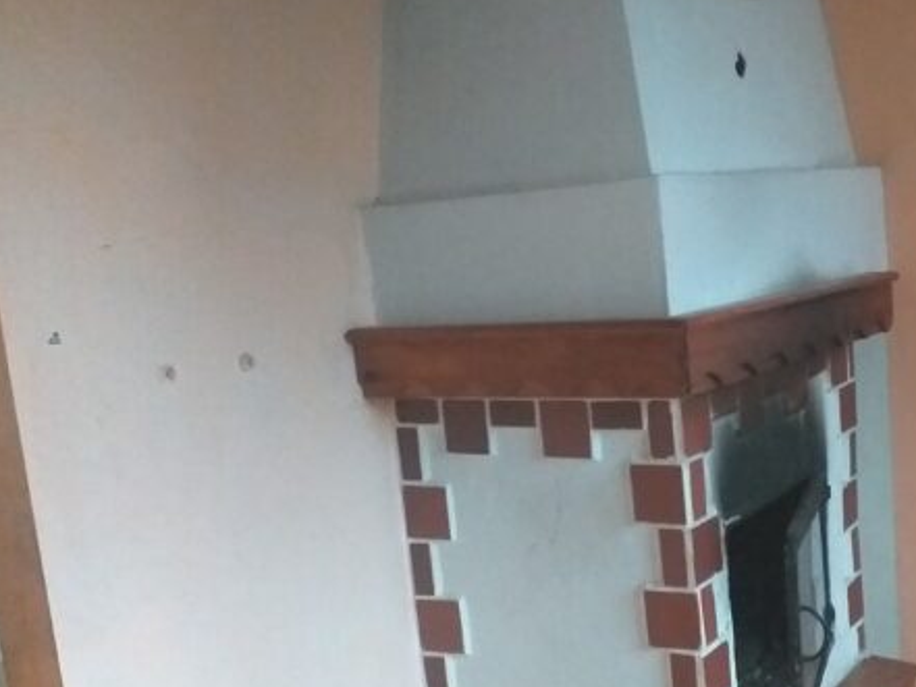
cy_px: 413
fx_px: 1244
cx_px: 681
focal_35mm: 47
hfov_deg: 39.4
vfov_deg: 30.8
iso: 640
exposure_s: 1/25
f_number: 1.9
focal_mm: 3.6
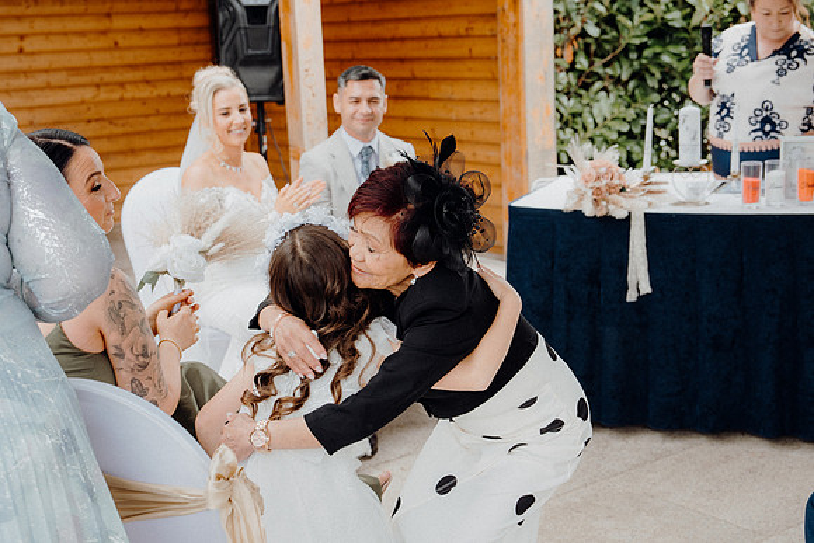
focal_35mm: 54
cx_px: 407
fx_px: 1221
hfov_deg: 36.9
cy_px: 272
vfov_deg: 25.1
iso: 125
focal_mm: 36
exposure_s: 1/200
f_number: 3.5
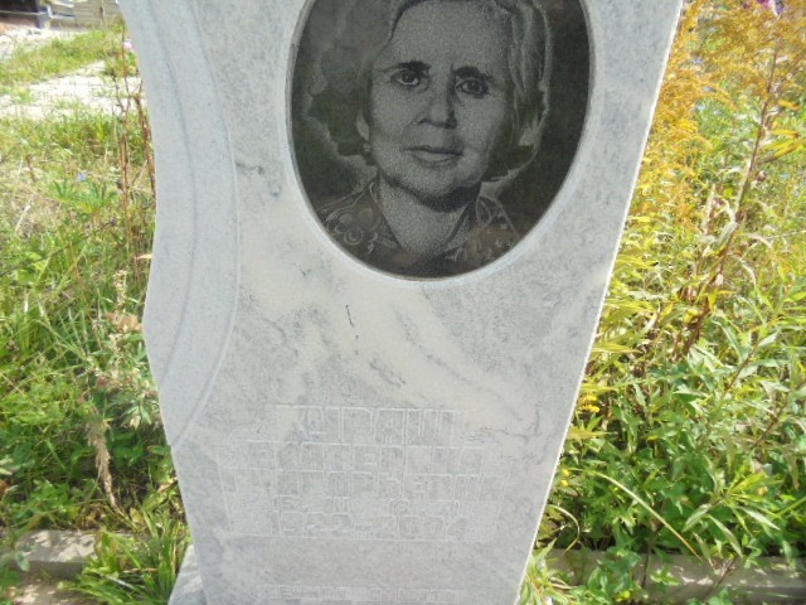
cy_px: 302
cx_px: 403
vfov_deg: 53.1
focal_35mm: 26
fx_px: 605
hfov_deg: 67.3
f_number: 3.5
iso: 100
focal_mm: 4.6
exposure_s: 1/800
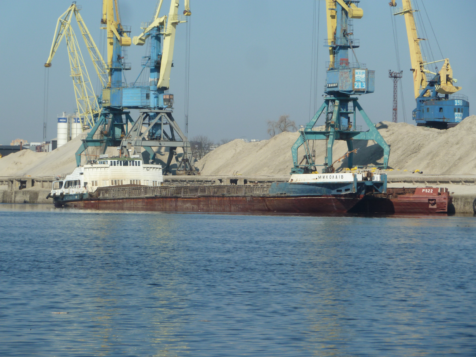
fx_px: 2173
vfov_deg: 9.4
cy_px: 178
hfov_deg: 12.5
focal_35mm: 158
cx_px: 238
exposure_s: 1/400
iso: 80
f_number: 5.6
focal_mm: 25.9
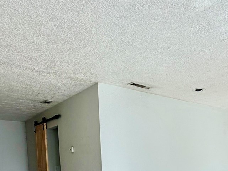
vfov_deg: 35.9
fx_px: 231
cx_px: 176
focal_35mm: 35
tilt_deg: -6.4
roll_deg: +0.4
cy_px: 178
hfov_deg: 50.0
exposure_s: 1/182
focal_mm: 2.22
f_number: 2.2
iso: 40
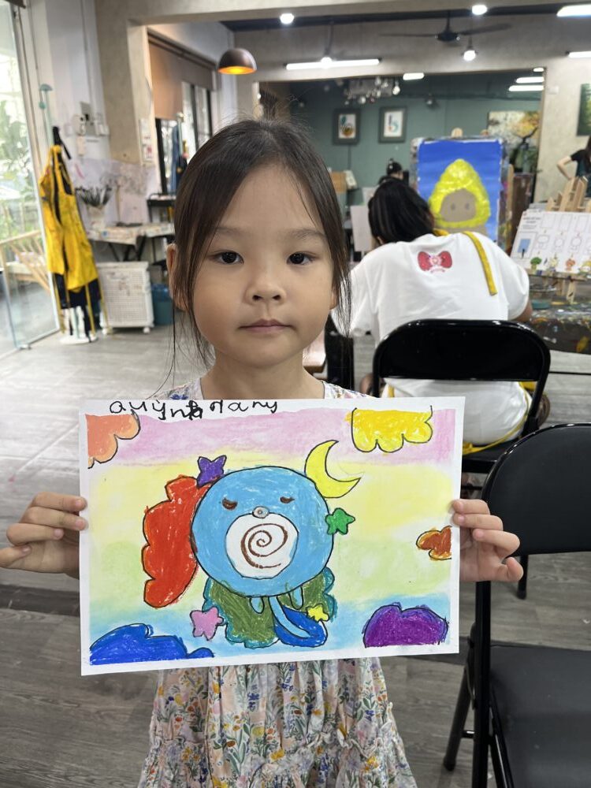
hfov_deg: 53.1
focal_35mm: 26
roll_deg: +1.8
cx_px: 296
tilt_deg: -20.4
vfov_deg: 67.3
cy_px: 394
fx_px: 592
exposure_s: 1/100
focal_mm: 5.1
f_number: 1.6
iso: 125
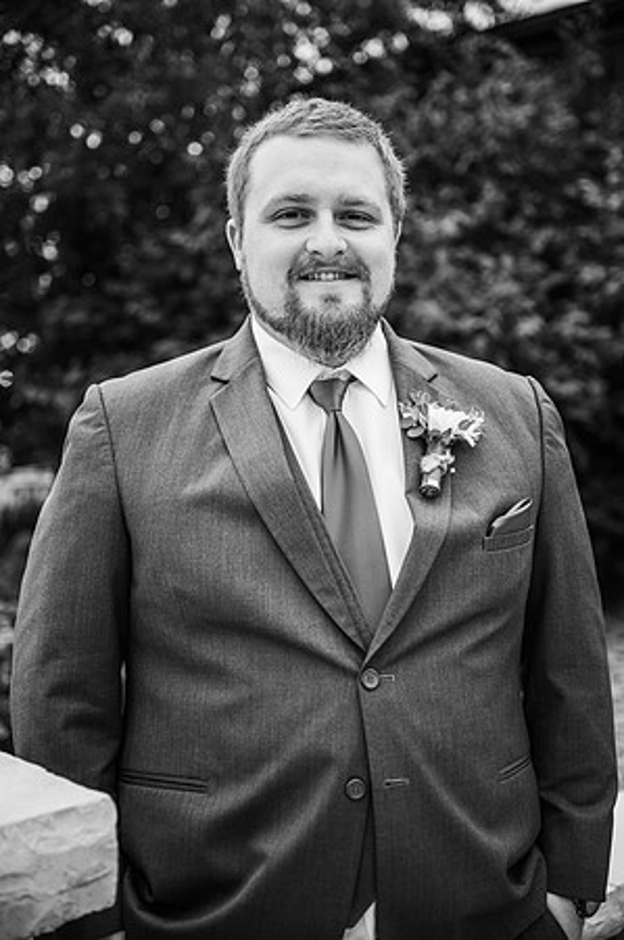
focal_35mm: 53
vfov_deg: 37.6
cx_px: 312
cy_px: 470
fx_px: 1381
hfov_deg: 25.5
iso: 200
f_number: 2.8
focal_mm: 53
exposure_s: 1/1000
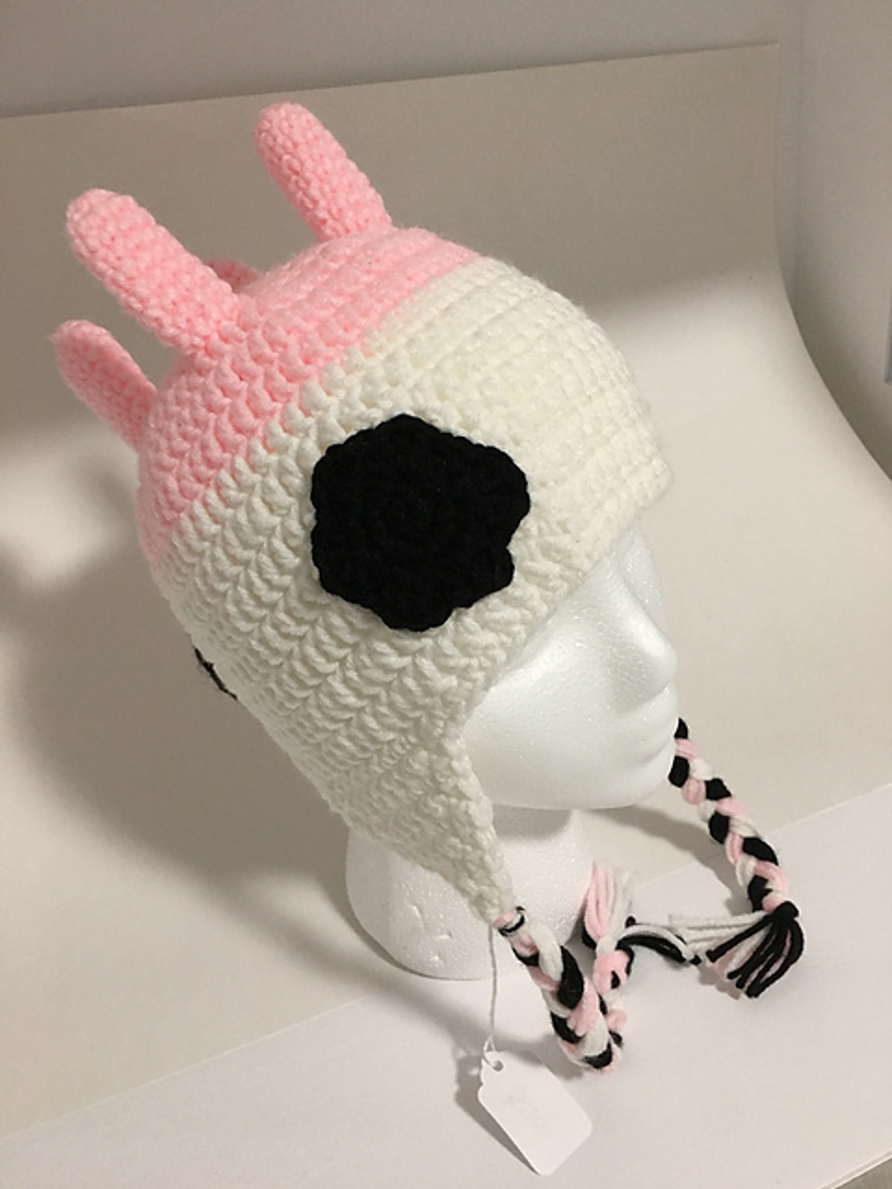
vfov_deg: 61.7
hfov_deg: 48.2
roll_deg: +7.4
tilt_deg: -25.6
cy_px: 594
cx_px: 446
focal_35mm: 29
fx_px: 996
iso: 80
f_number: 2.2
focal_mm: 4.15
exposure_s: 1/10
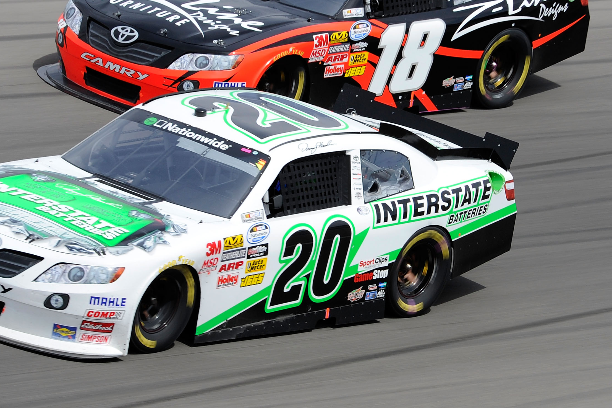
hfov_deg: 7.6
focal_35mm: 271
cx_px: 232
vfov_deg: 5.1
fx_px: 4605
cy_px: 135
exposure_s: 1/640
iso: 400
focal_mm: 200
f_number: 9
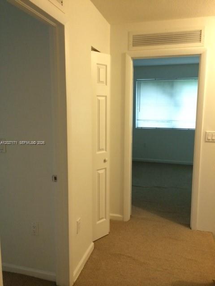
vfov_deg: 60.0
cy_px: 143
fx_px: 248
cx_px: 108
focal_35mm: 30
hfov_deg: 46.8
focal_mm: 4.12
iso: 320
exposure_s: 1/17
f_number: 2.2
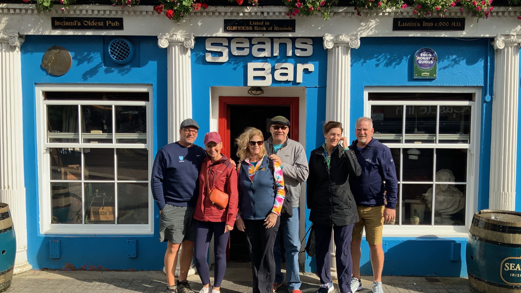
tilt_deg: -1.9
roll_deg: +0.3
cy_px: 156
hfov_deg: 61.0
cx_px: 258
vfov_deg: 36.7
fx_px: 442
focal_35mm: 32
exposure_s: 1/1221
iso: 16
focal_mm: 3
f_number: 1.8
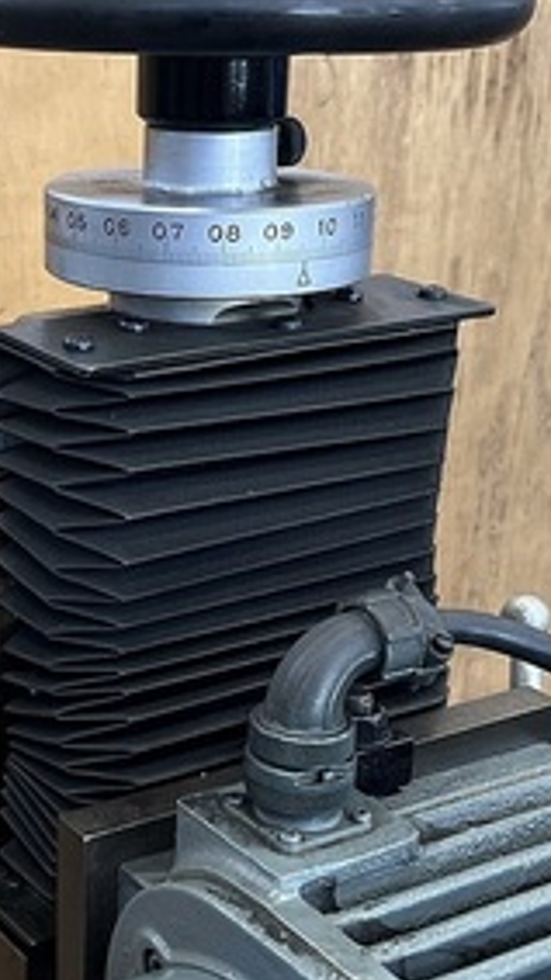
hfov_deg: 18.5
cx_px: 66
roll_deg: +0.0
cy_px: 558
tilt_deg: -20.5
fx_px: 1664
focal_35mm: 64
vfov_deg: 32.8
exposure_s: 1/101
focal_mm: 5.1
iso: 125
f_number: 1.6
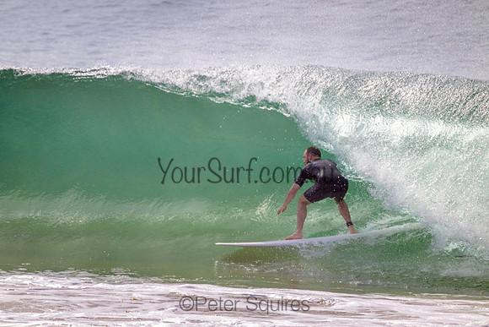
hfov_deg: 2.6
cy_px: 164
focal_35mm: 800
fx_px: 10869
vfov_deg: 1.7
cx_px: 244
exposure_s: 1/2000
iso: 900
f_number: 11
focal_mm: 800
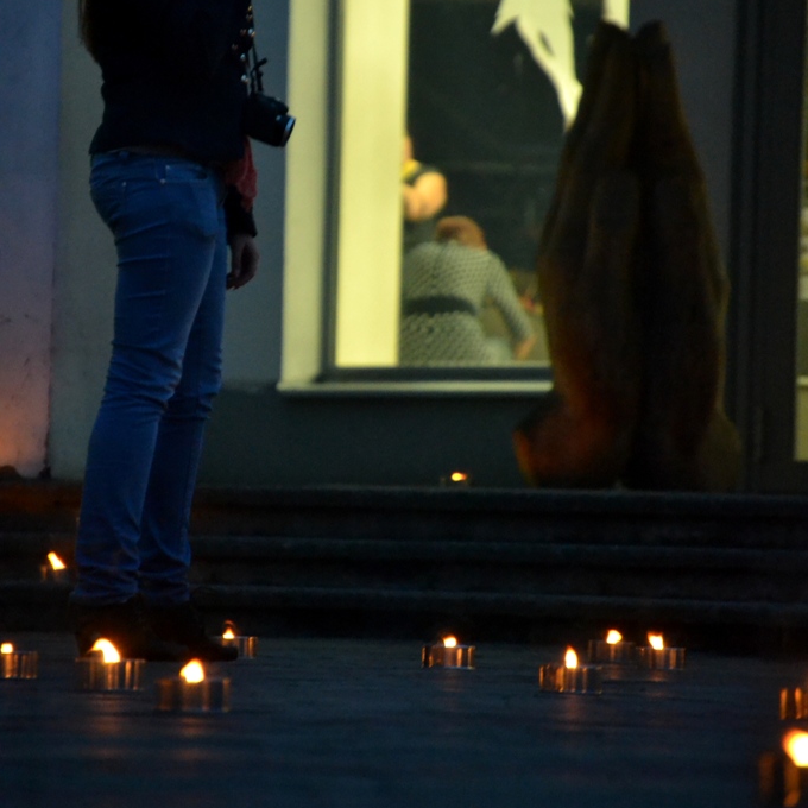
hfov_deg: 5.5
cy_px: 274
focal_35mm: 317
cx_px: 405
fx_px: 8362
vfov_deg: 5.5
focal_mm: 165
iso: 3200
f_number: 5.3
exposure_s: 1/60
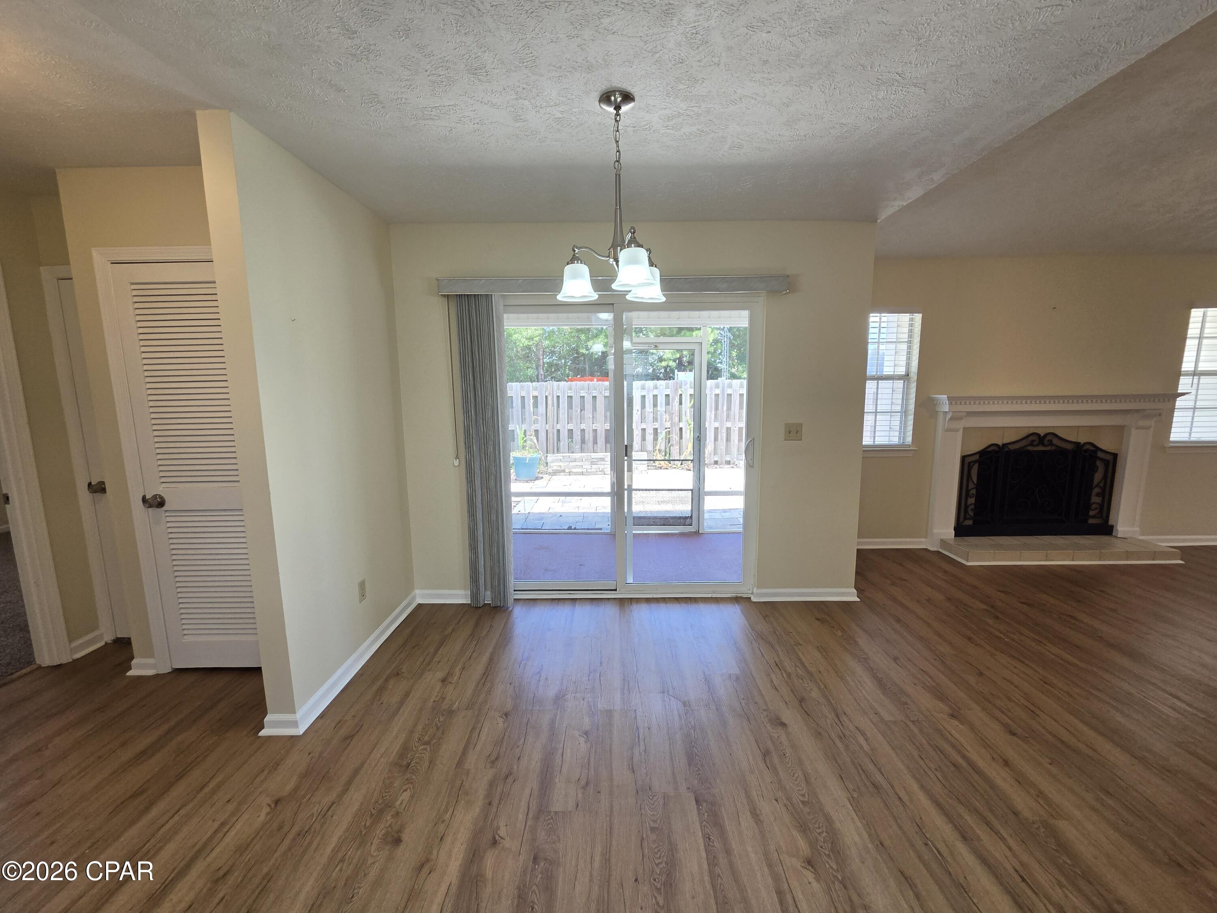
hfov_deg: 106.2
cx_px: 608
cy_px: 456
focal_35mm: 13
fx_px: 457
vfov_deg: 89.9
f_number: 2.2
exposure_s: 1/120
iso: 80
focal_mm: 2.2
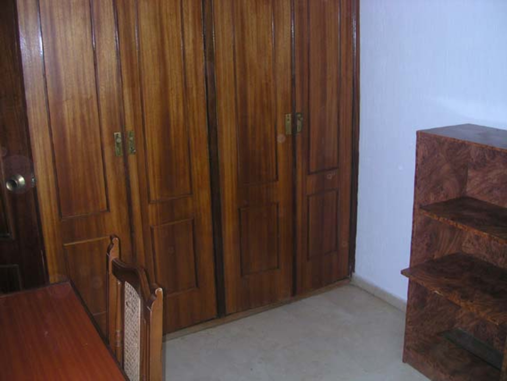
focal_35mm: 37
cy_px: 190
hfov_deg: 50.1
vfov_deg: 38.7
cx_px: 254
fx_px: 542
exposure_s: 1/60
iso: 141
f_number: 2.7
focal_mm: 5.6
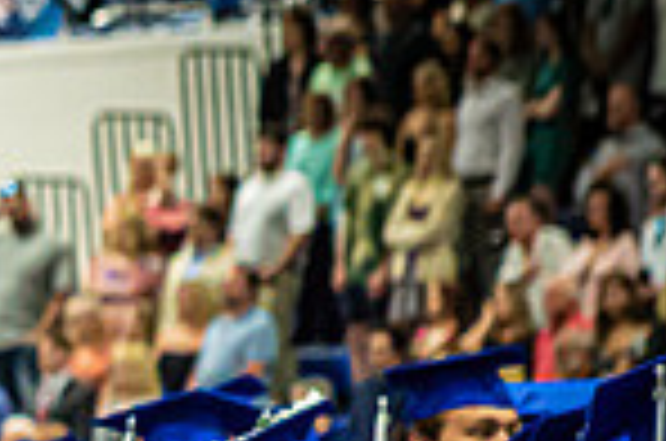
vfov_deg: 3.3
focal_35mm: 412
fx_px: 7606
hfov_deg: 5.0
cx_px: -428
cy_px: 765
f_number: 2.8
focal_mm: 70
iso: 5600
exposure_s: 1/250
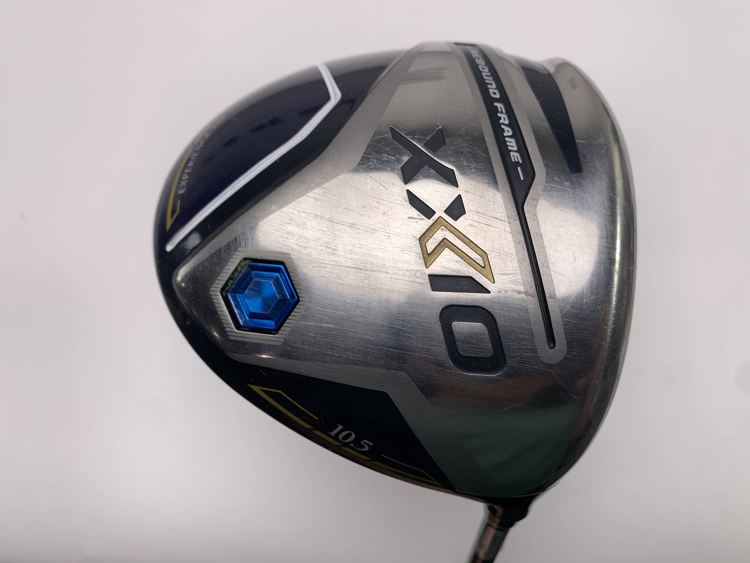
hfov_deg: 67.3
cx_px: 375
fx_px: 563
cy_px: 282
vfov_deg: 53.1
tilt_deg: -72.2
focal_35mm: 26
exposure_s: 1/306
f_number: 1.8
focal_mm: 4.25
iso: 25
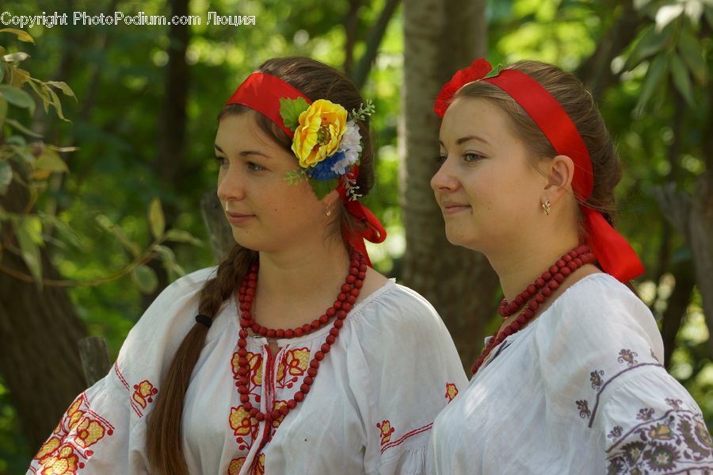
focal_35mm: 225
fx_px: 4454
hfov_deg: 9.2
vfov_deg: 6.1
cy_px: 238
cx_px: 356
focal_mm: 150
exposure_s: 1/250
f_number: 5
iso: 250
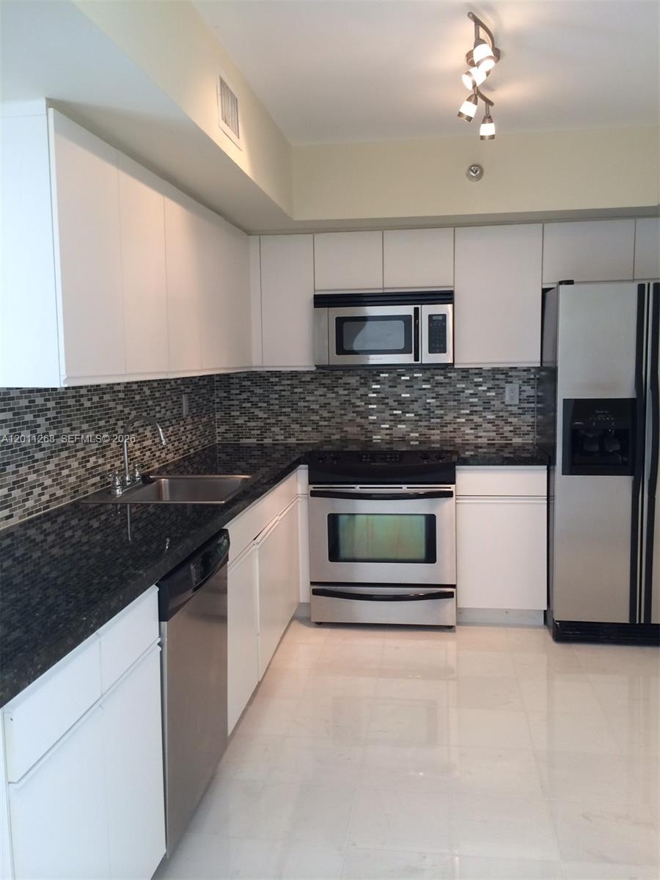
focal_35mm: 30
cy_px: 440
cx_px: 330
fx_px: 763
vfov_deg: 60.0
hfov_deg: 46.8
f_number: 2.2
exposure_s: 1/30
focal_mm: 4.12
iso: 40
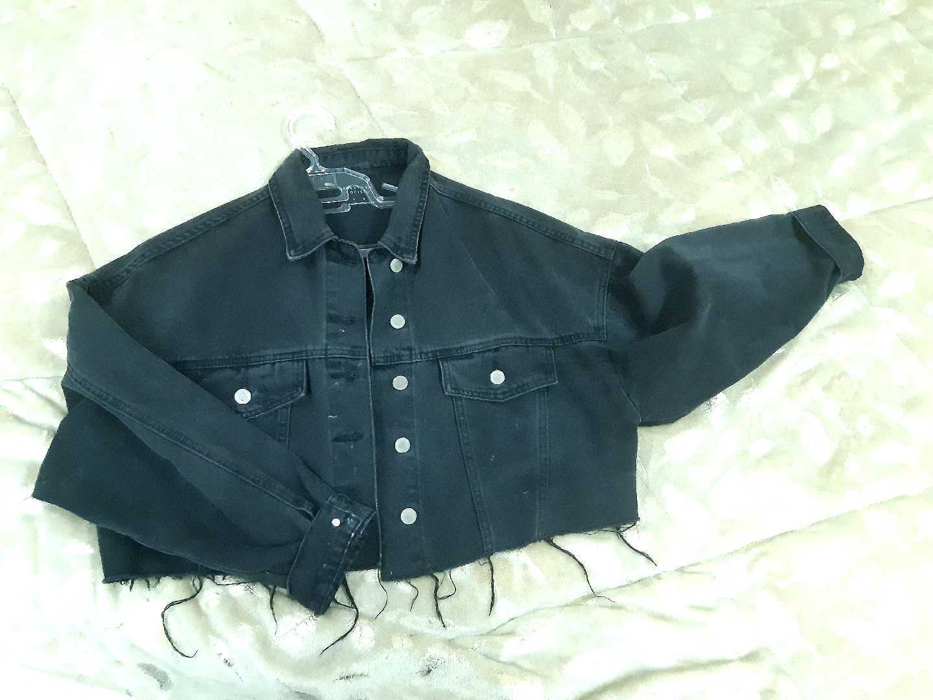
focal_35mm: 26
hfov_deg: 67.3
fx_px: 701
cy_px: 350
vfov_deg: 53.1
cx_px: 466
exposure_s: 1/20
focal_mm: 3.92
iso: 640
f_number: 1.7
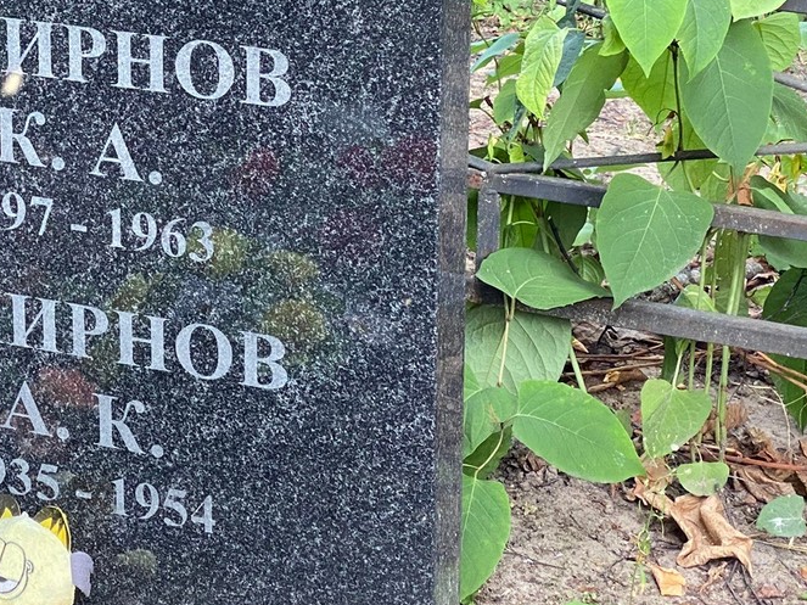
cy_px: 15
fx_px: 2634
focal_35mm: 113
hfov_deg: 17.0
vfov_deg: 13.0
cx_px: 2
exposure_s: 1/121
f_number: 2
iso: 125
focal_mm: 6
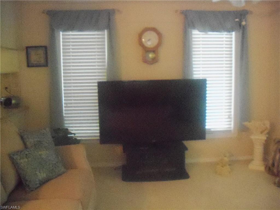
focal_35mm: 38
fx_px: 307
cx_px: 140
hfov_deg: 49.0
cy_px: 105
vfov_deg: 37.7
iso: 1600
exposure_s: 1/30
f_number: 3.5
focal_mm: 6.3
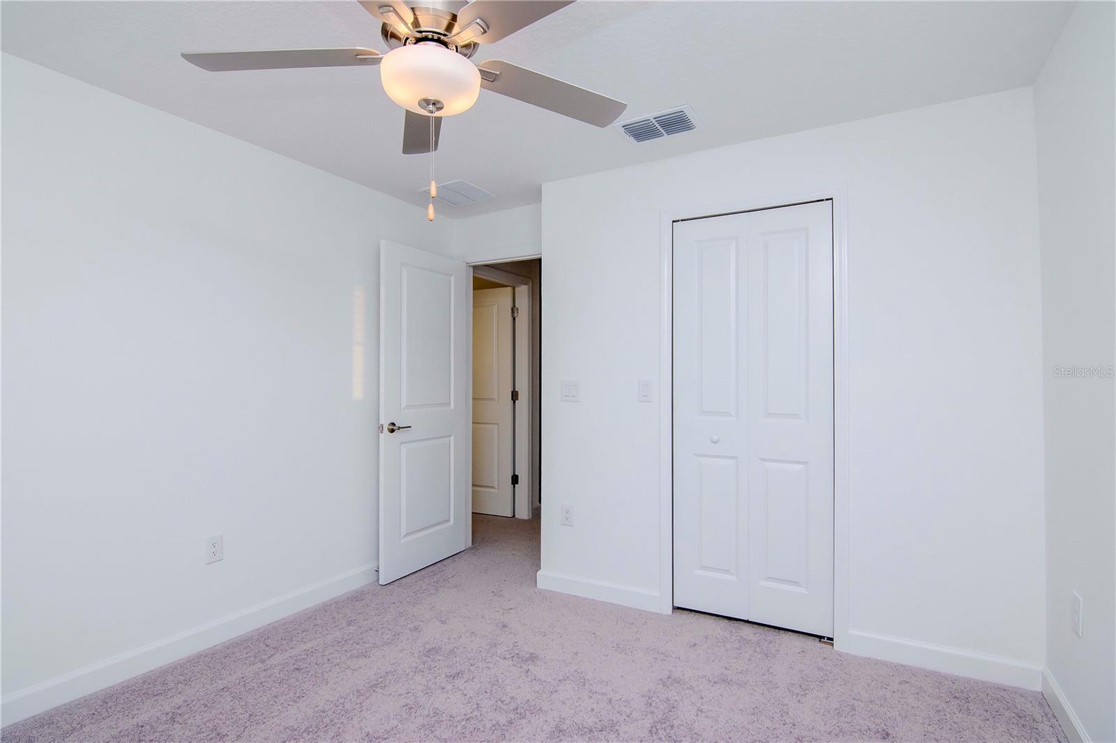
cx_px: 558
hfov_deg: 95.0
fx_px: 511
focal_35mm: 16
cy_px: 372
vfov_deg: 72.0
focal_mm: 11
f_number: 11
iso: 640
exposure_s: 1/200
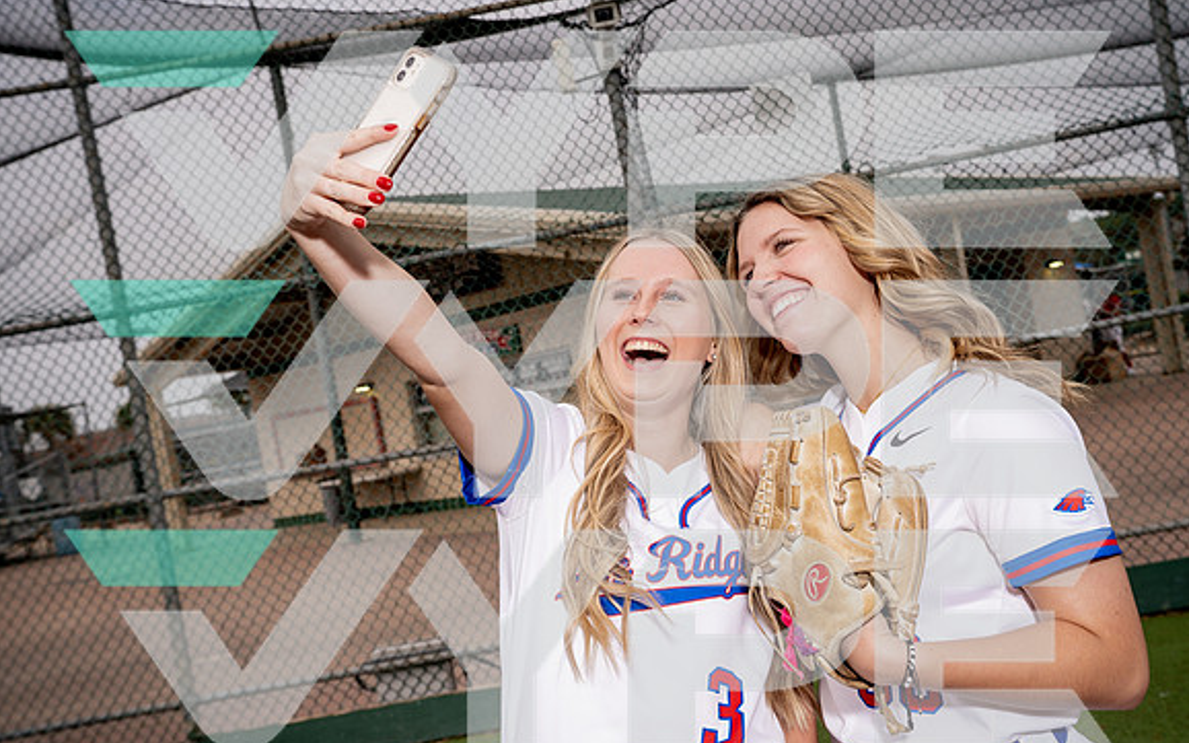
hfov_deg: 46.2
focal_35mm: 43
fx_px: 1393
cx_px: 594
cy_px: 390
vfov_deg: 29.8
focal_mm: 42
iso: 100
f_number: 8
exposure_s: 1/250
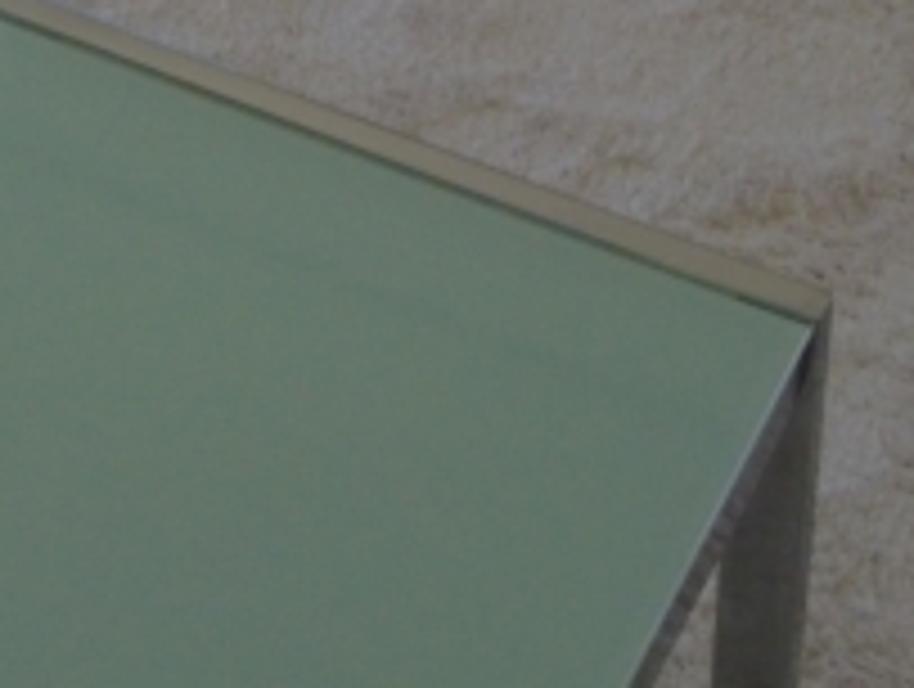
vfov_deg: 10.5
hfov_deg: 16.7
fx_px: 3095
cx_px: 194
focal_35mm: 117
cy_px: -1081
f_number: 1.8
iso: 100
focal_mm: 4.4
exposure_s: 1/320
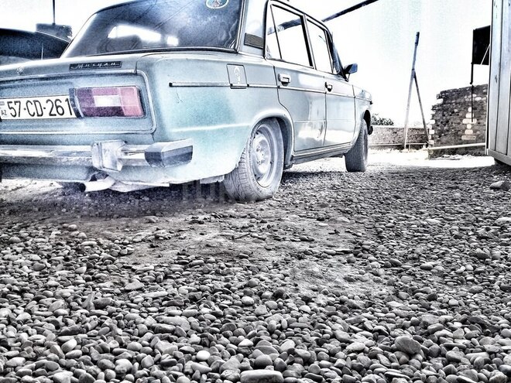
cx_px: 256
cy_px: 192
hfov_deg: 58.4
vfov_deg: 45.4
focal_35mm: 31
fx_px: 458
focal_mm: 3.3
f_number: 2.2
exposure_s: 1/212
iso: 50
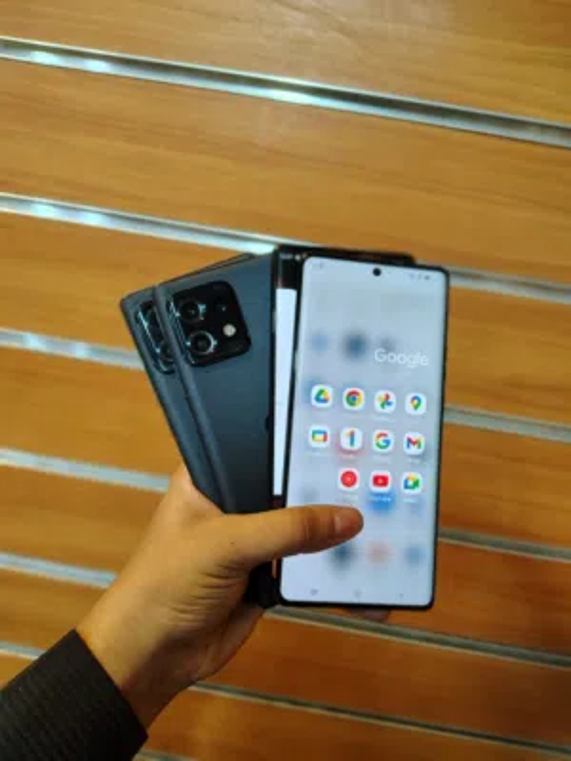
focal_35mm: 24
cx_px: 286
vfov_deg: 71.6
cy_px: 380
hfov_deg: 56.8
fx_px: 528
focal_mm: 5.56
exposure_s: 1/100
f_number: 1.8
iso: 807
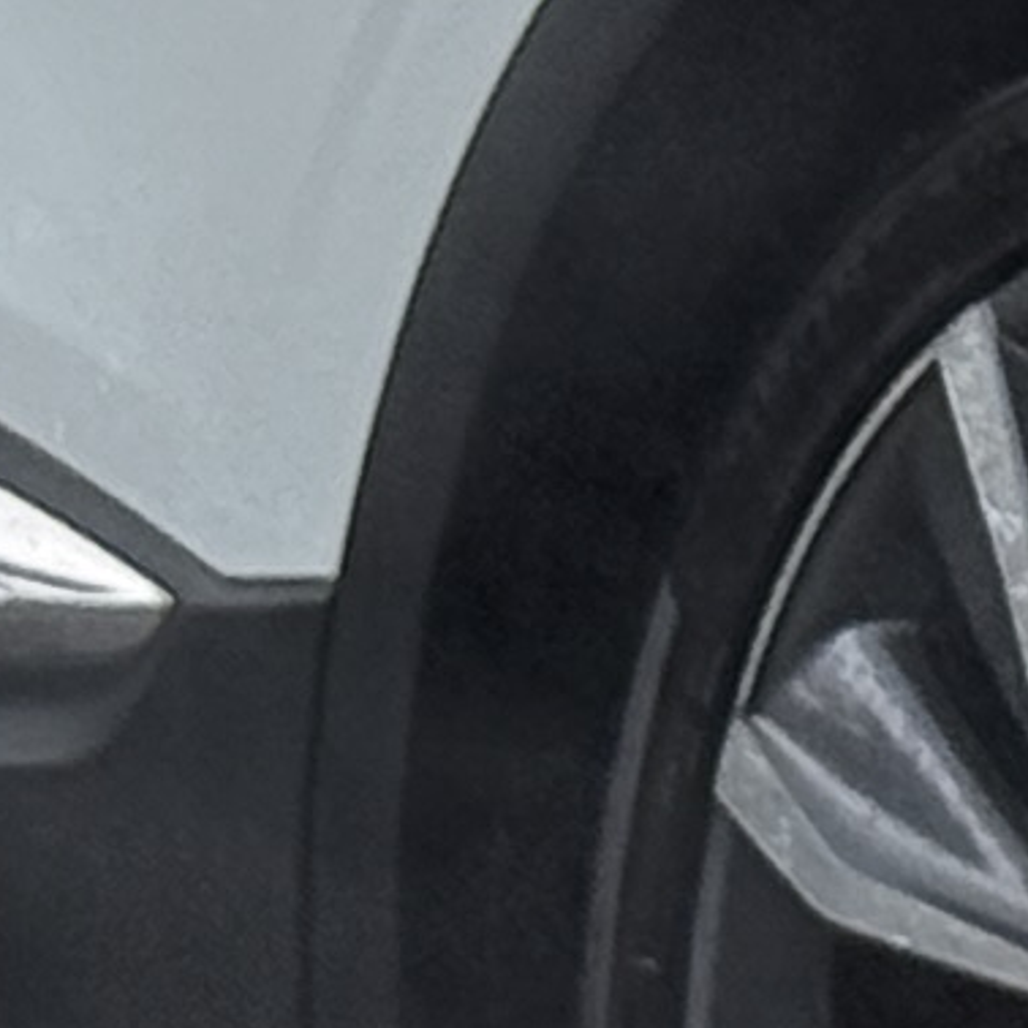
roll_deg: +0.7
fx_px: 15187
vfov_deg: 3.9
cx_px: 1966
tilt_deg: +3.0
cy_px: -655
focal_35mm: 452
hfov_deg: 3.8
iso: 64
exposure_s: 1/1027
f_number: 1.78
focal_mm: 6.76
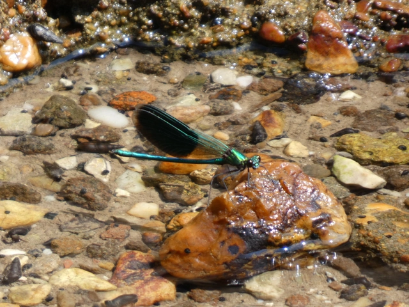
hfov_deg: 1.9
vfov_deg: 1.4
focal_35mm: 1033
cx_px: 204
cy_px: 154
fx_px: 12205
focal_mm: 185
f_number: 5.6
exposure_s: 1/160
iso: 80
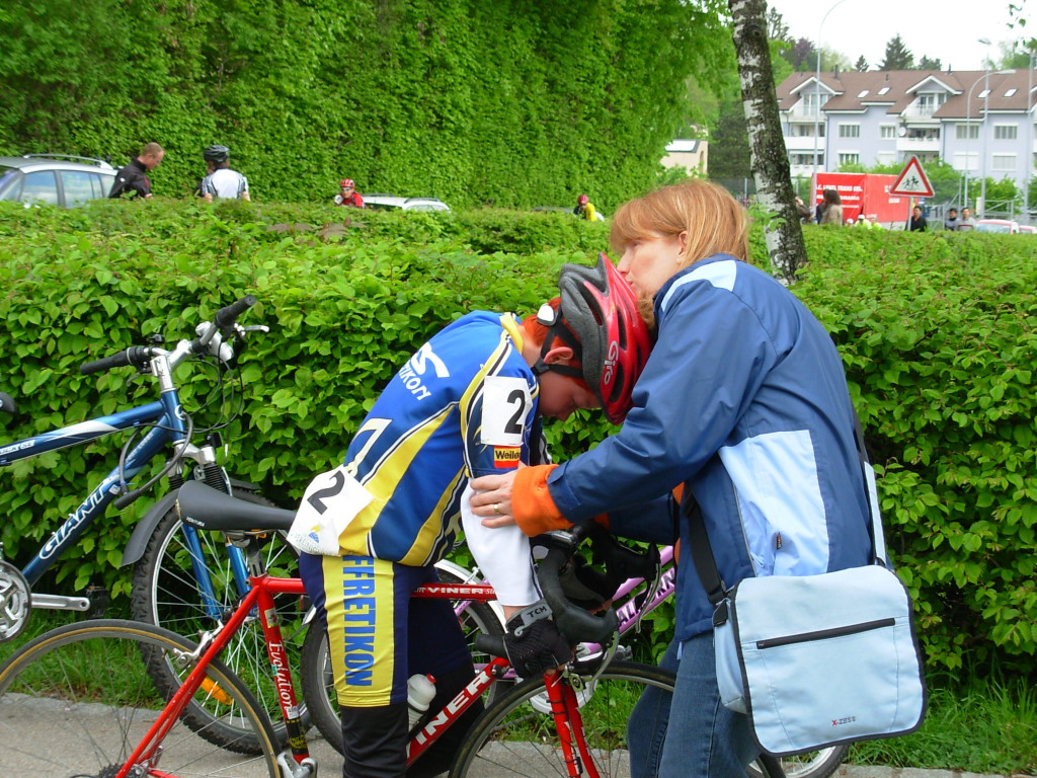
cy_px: 389
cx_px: 518
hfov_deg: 25.7
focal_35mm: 76
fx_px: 2277
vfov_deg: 19.4
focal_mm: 12.5
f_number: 3.6
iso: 50
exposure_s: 1/176
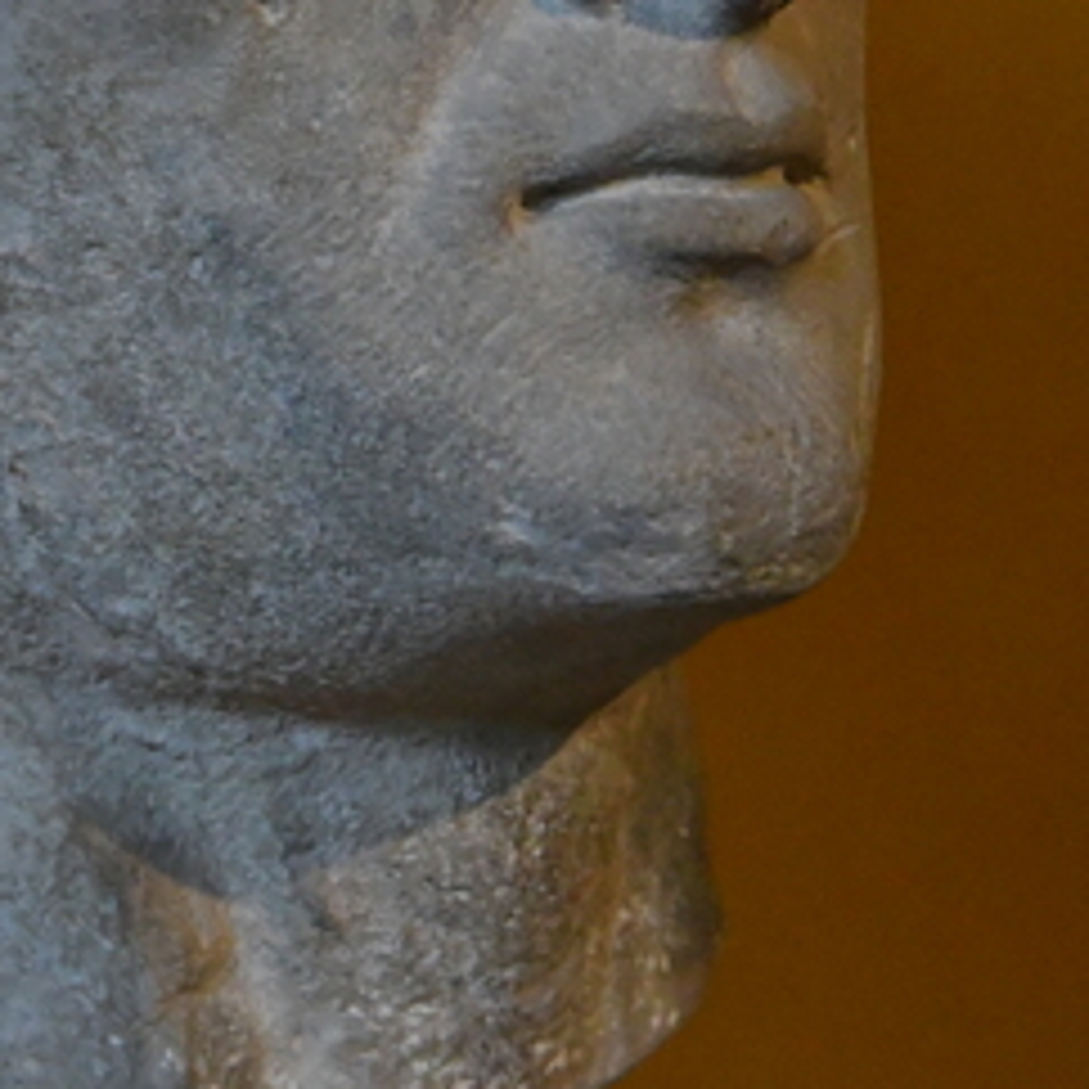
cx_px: 171
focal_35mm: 181
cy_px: -153
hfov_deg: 9.6
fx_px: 6442
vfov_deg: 9.6
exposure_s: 1/200
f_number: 5.6
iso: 8000
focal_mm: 52
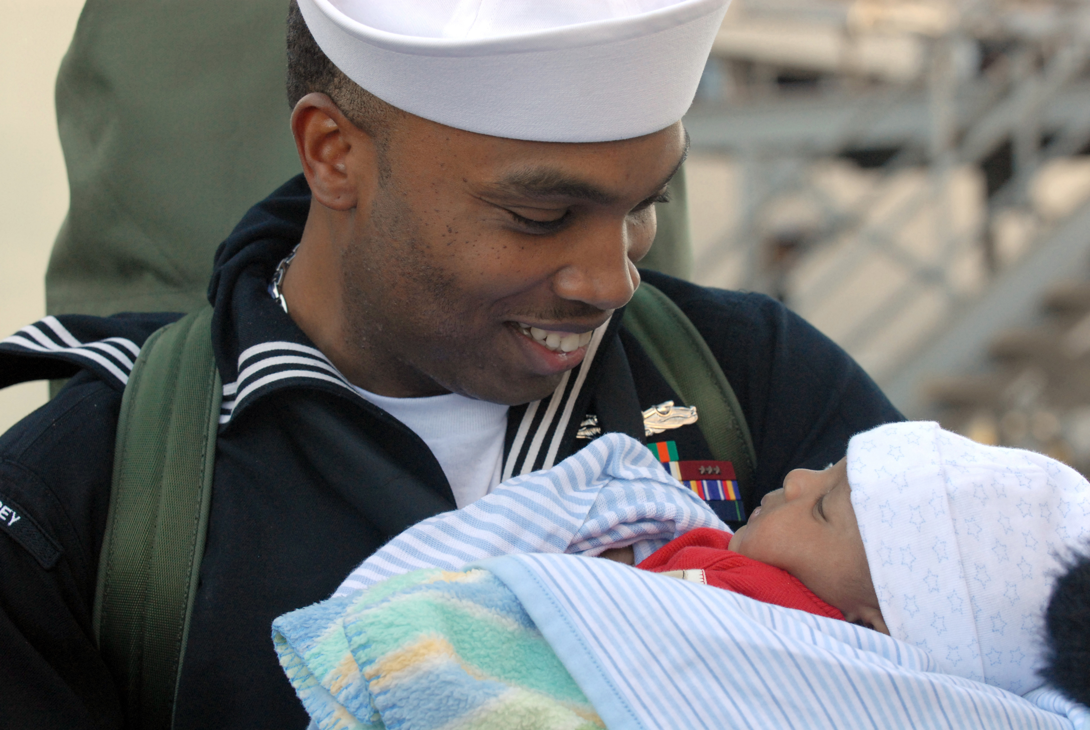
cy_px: 365
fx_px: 3729
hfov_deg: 16.6
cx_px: 545
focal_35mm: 123
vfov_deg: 11.2
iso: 400
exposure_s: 1/180
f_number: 7.1
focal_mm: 82
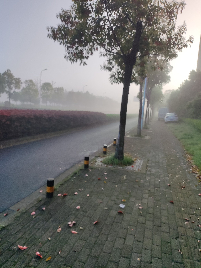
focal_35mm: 25
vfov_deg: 69.4
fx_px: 194
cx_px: 100
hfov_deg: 54.9
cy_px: 134
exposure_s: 1/1111
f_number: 1.79
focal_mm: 4.71
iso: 50
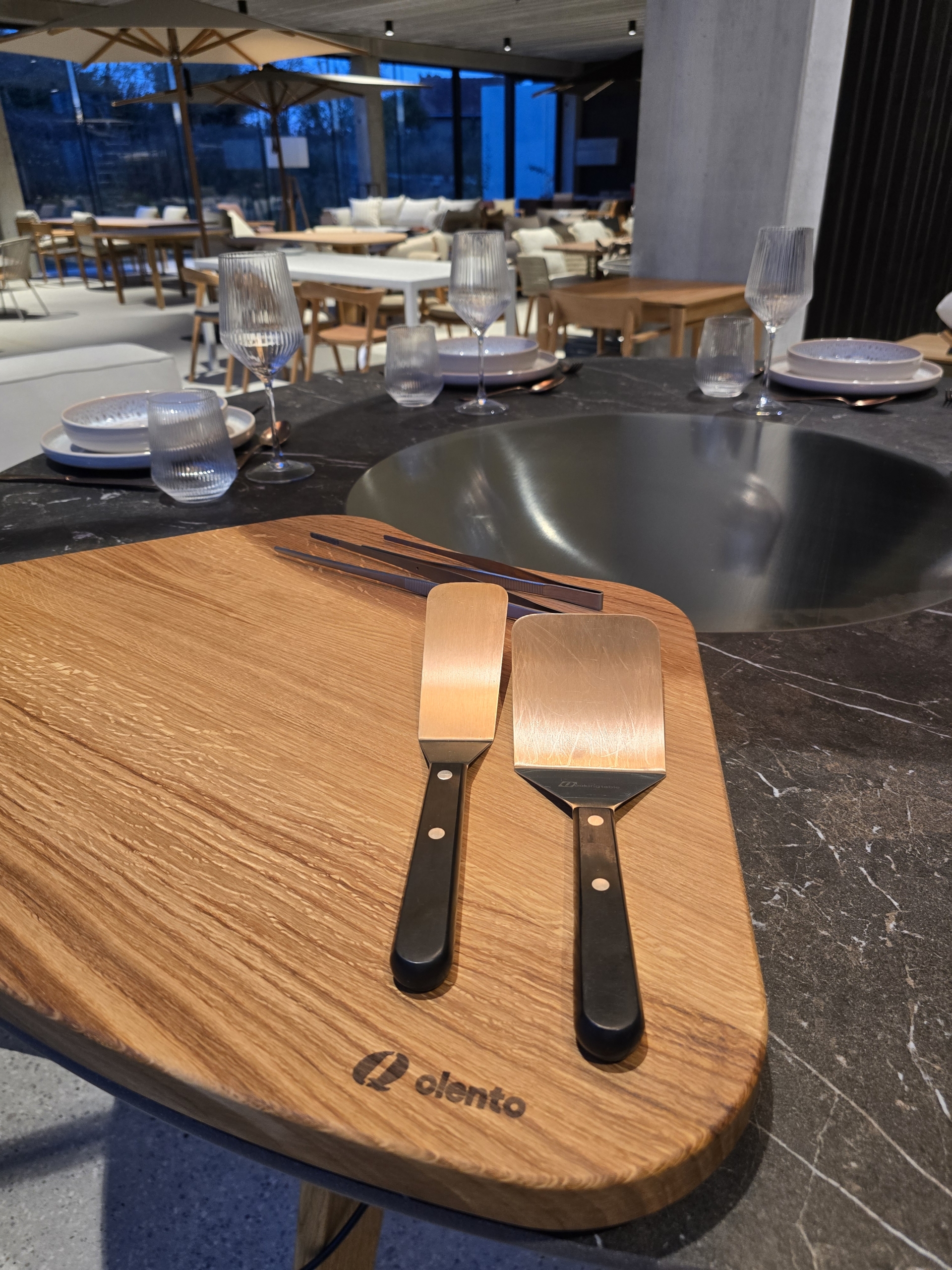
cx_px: 476
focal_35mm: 23
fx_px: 843
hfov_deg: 58.9
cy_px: 635
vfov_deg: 73.9
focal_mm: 6.3
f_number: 1.7
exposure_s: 1/100
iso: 250
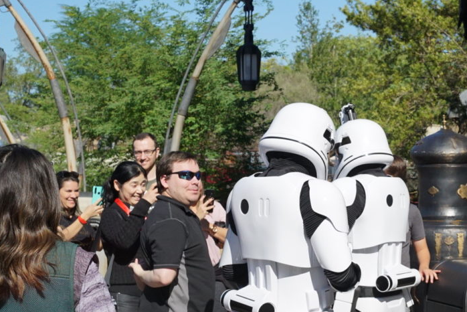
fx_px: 1116
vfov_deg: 15.9
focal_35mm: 86
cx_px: 365
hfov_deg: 23.3
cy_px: 167
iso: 2000
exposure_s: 1/4000
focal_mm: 50
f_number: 11
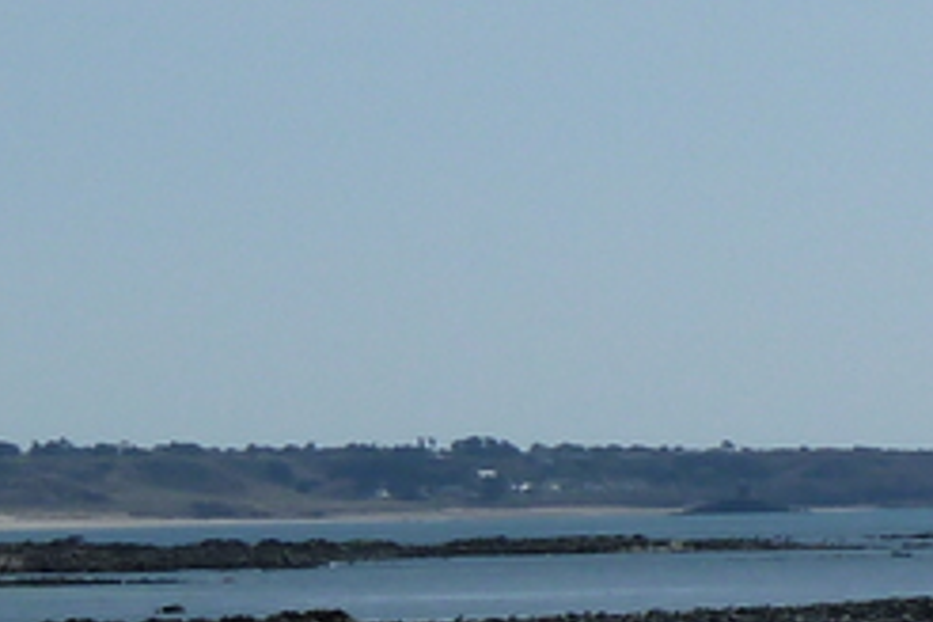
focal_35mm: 244
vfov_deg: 5.6
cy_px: 819
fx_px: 6323
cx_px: -887
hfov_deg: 8.1
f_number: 5.6
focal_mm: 7.9
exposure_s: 1/640
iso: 80
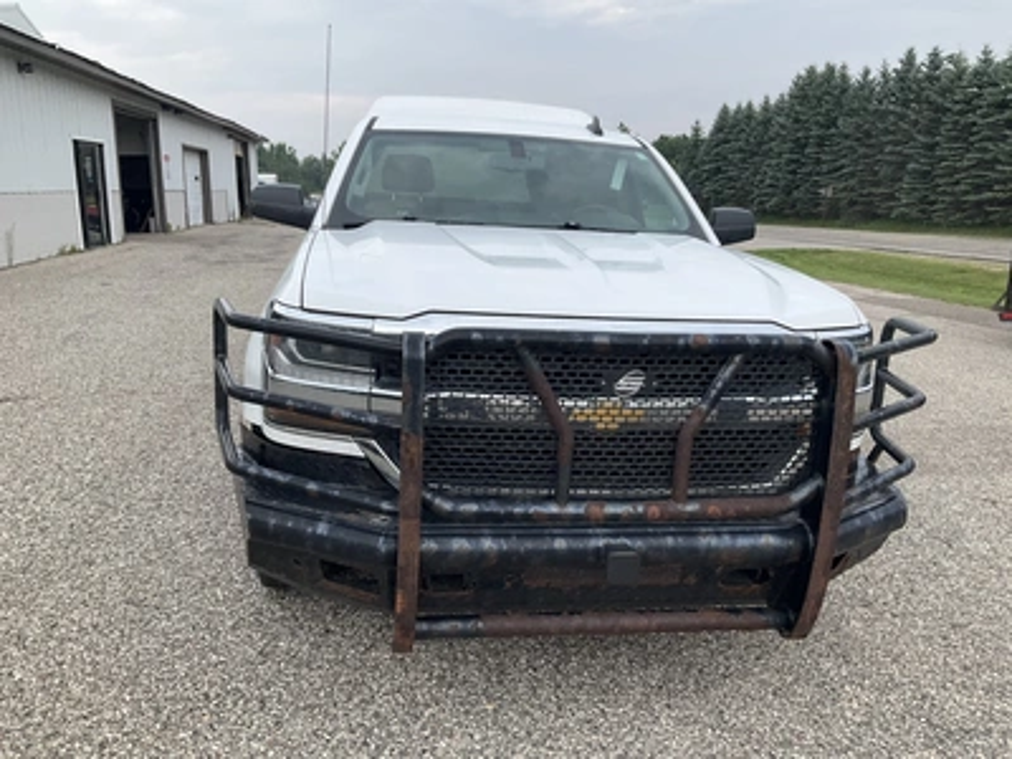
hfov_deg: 61.7
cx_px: 506
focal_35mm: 29
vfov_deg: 48.2
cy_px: 380
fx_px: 848
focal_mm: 3
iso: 25
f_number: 1.8
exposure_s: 1/606
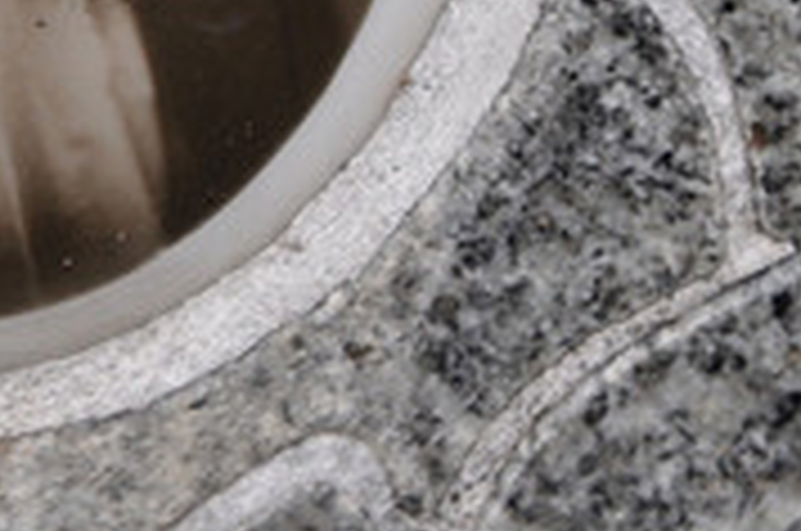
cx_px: -112
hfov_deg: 4.0
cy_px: -272
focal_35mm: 515
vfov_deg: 2.7
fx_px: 11430
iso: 400
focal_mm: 105
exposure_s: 1/80
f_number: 5.6
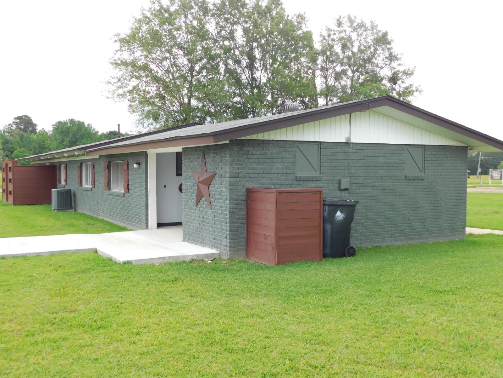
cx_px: 252
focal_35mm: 36
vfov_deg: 39.7
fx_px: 523
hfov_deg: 51.4
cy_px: 189
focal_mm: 6.3
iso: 125
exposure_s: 1/200
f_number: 3.5
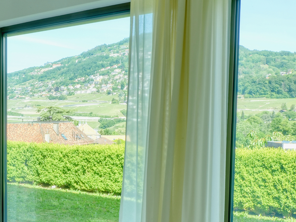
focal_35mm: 56
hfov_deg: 32.0
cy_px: 157
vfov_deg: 25.9
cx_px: 11
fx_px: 479
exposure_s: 1/20
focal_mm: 14
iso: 320
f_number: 18
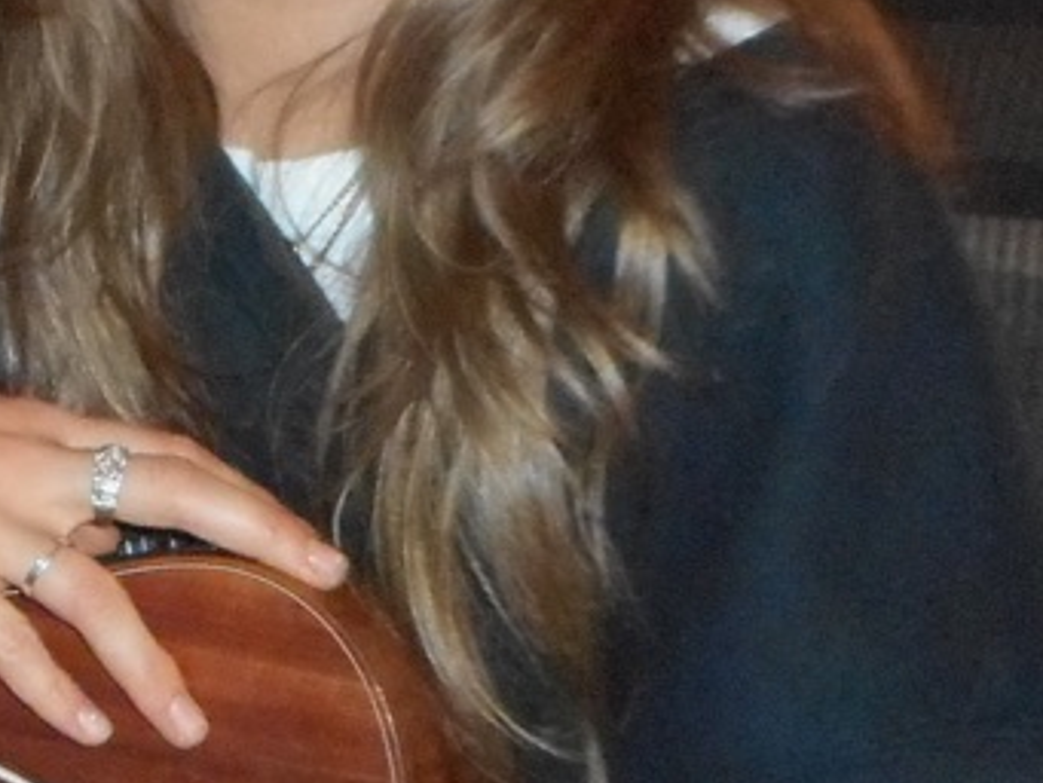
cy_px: 557
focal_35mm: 132
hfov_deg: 14.5
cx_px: -165
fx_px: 3979
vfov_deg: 11.2
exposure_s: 1/4
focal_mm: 4.5
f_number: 3.7
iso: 400
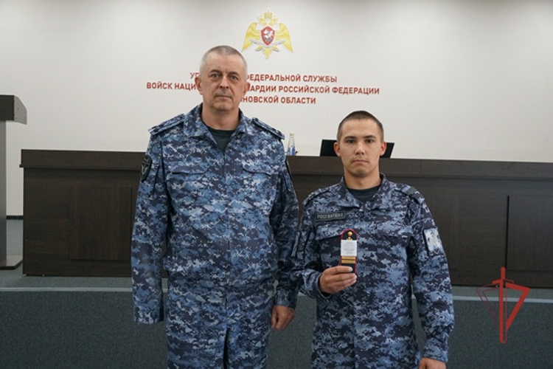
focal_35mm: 40
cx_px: 276
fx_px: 622
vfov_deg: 33.0
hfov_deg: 47.9
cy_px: 184
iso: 1600
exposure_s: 1/160
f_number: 4
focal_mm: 27
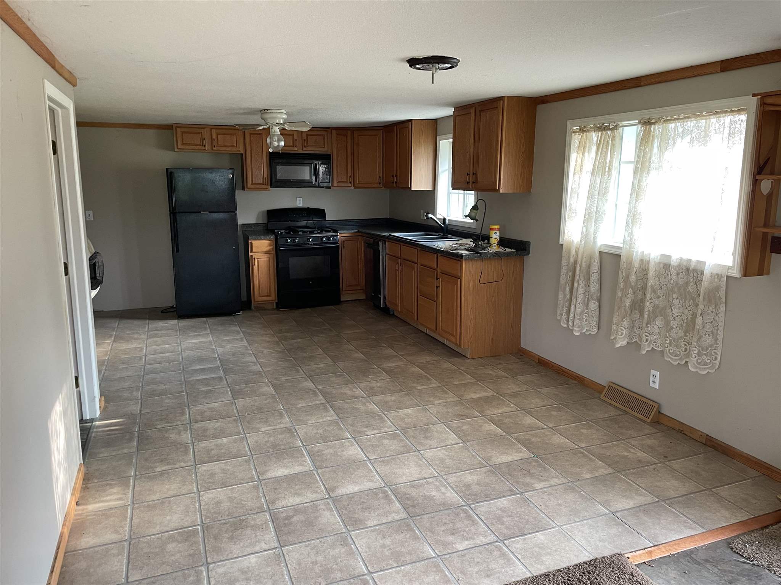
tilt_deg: -10.0
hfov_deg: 67.3
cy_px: 292
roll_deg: +0.1
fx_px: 587
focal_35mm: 26
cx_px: 390
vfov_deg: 53.1
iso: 125
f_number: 1.6
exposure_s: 1/75
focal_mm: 4.2
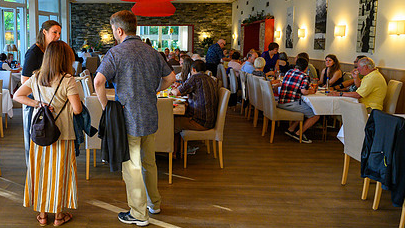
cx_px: 135
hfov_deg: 54.2
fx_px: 387
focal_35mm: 36
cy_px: 88
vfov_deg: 32.7
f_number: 7.1
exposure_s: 1/80
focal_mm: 24
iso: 2500
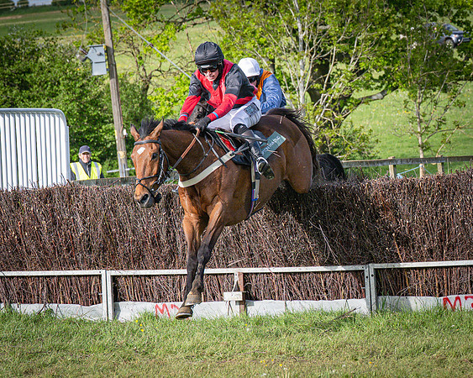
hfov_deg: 9.4
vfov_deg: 7.5
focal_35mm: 206
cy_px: 212
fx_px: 2876
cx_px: 312
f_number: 4
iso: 400
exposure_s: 1/2500
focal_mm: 70
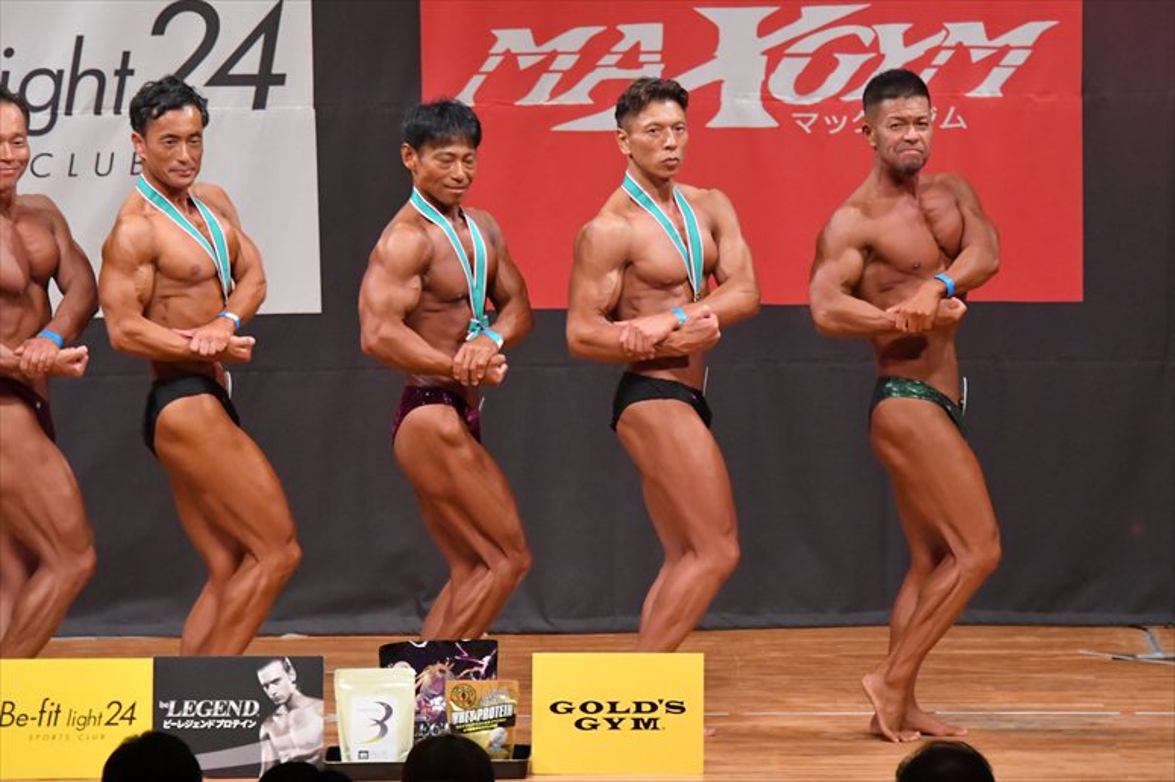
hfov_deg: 7.6
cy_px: 391
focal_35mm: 270
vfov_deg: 5.1
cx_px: 588
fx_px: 8808
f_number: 5.6
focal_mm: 180
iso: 8000
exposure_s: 1/400
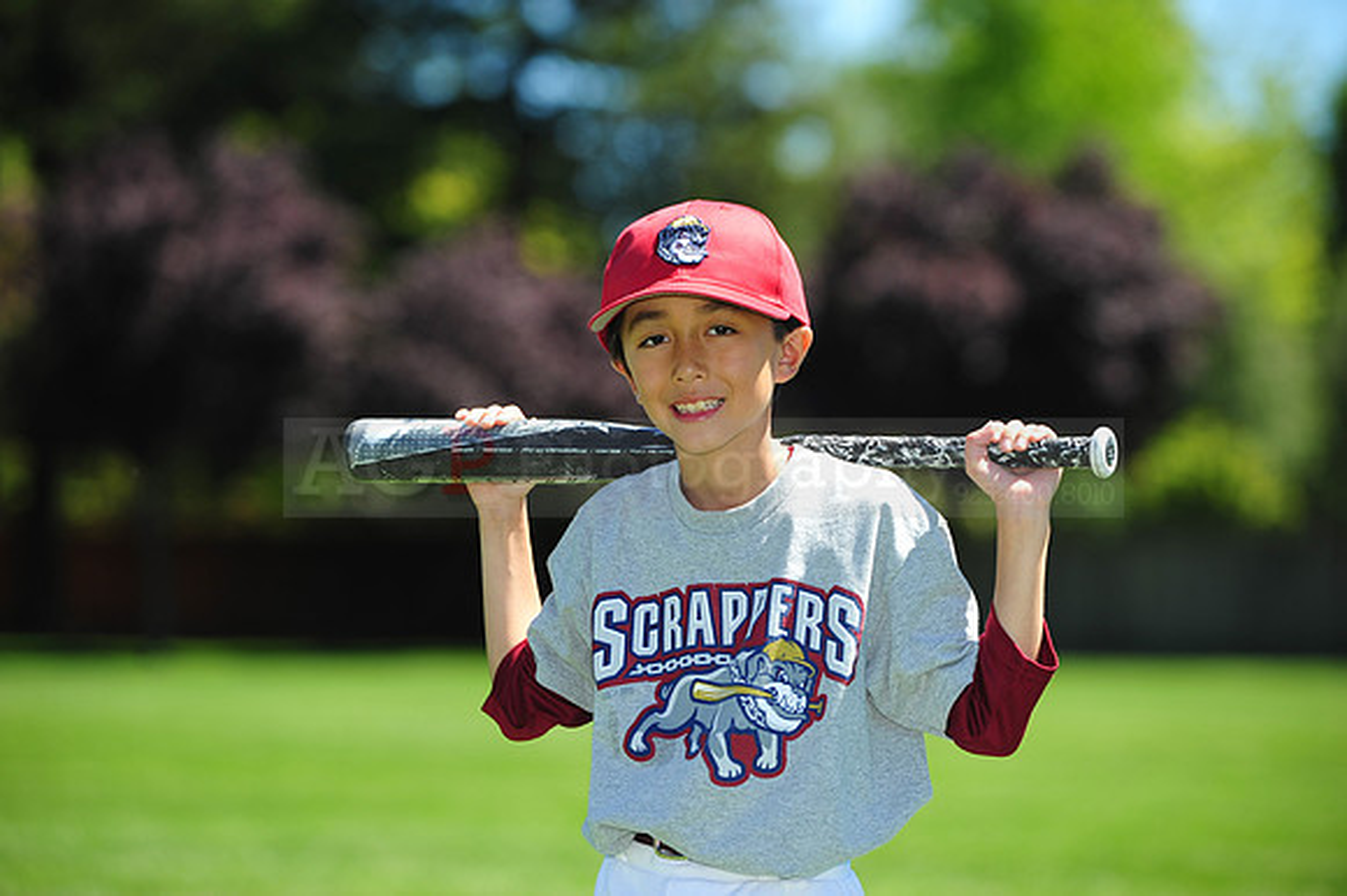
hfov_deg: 13.3
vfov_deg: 8.8
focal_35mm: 155
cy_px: 448
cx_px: 674
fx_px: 5796
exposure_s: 1/1250
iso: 250
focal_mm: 155
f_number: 4.5
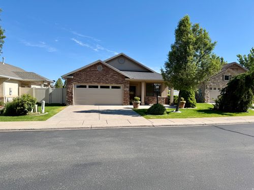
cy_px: 95
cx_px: 127
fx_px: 176
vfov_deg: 56.8
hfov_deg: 71.6
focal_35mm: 24
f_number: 1.78
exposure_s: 1/3953
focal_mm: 6.76
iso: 80
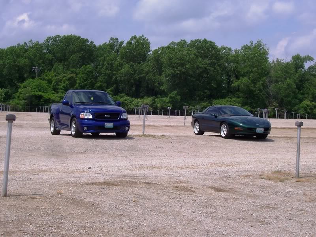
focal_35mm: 66
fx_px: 602
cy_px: 118
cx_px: 158
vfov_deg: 22.3
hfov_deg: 29.4
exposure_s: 1/750
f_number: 6.7
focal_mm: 10.8
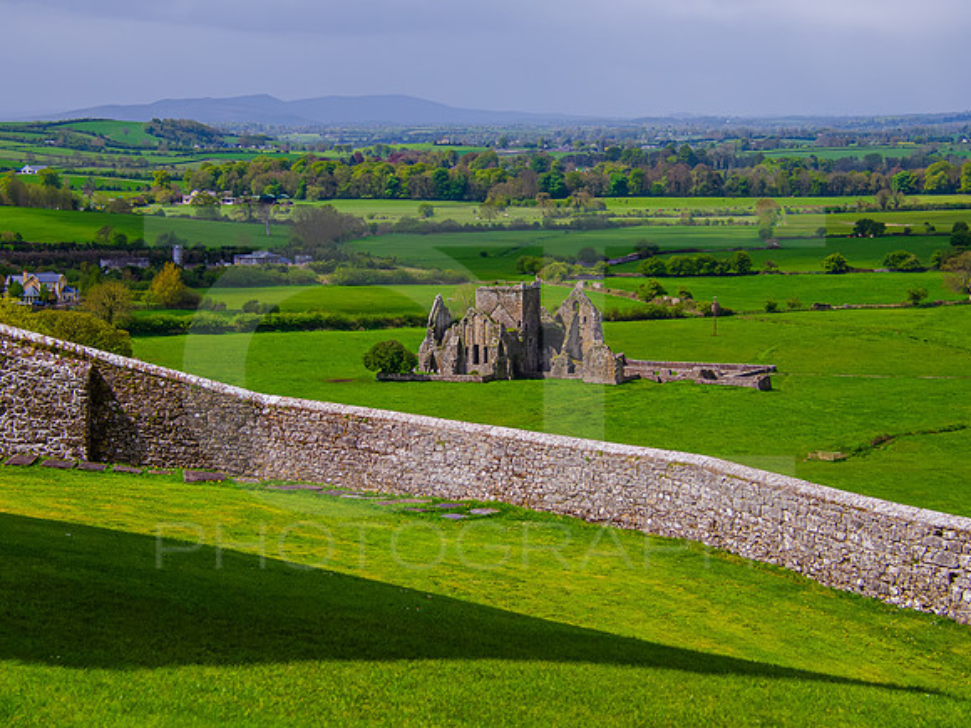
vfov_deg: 15.2
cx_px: 478
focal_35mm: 97
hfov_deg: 20.2
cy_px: 364
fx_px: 2731
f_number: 5.3
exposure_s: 1/2000
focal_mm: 56
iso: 640
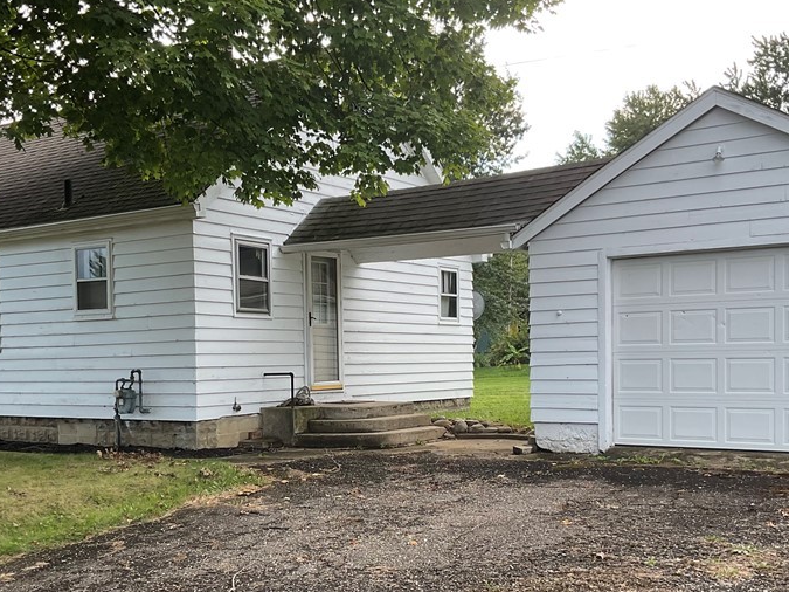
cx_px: 341
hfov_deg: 42.9
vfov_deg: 32.6
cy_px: 395
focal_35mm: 44
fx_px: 1003
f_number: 1.8
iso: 16
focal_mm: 3
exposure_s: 1/338
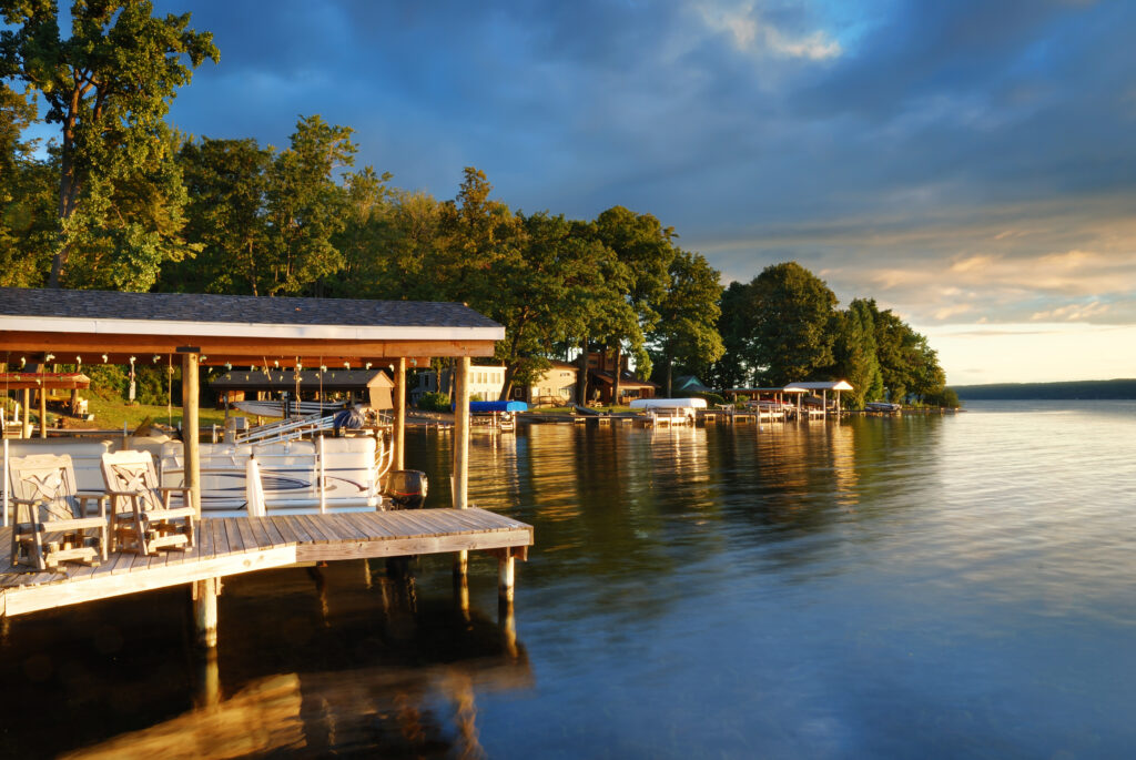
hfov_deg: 67.3
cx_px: 568
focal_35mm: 27
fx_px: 853
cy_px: 380
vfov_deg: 48.0
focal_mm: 18
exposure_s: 1
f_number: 18
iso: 100
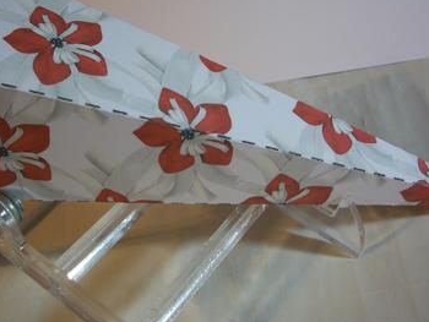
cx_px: 191
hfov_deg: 42.0
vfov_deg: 32.2
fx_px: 558
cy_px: 152
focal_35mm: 45
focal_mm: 6.3
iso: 160
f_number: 3.1
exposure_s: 1/30
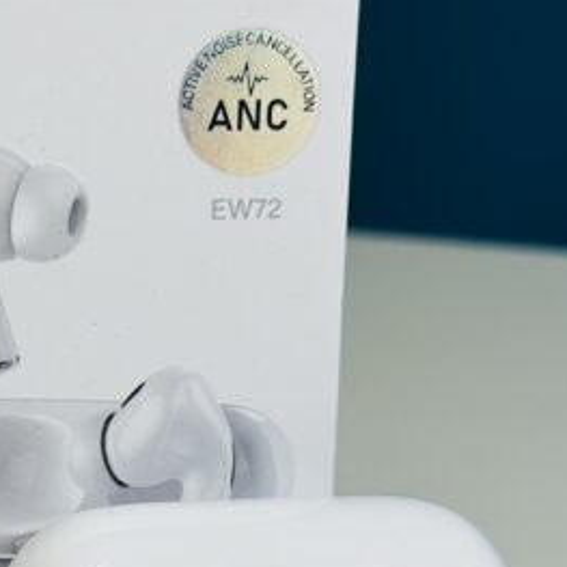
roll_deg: -1.2
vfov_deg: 13.3
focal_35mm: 129
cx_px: 11
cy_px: 573
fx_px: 2391
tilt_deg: -17.5
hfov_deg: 13.4
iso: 80
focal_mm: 6.86
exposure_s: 1/101
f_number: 1.78
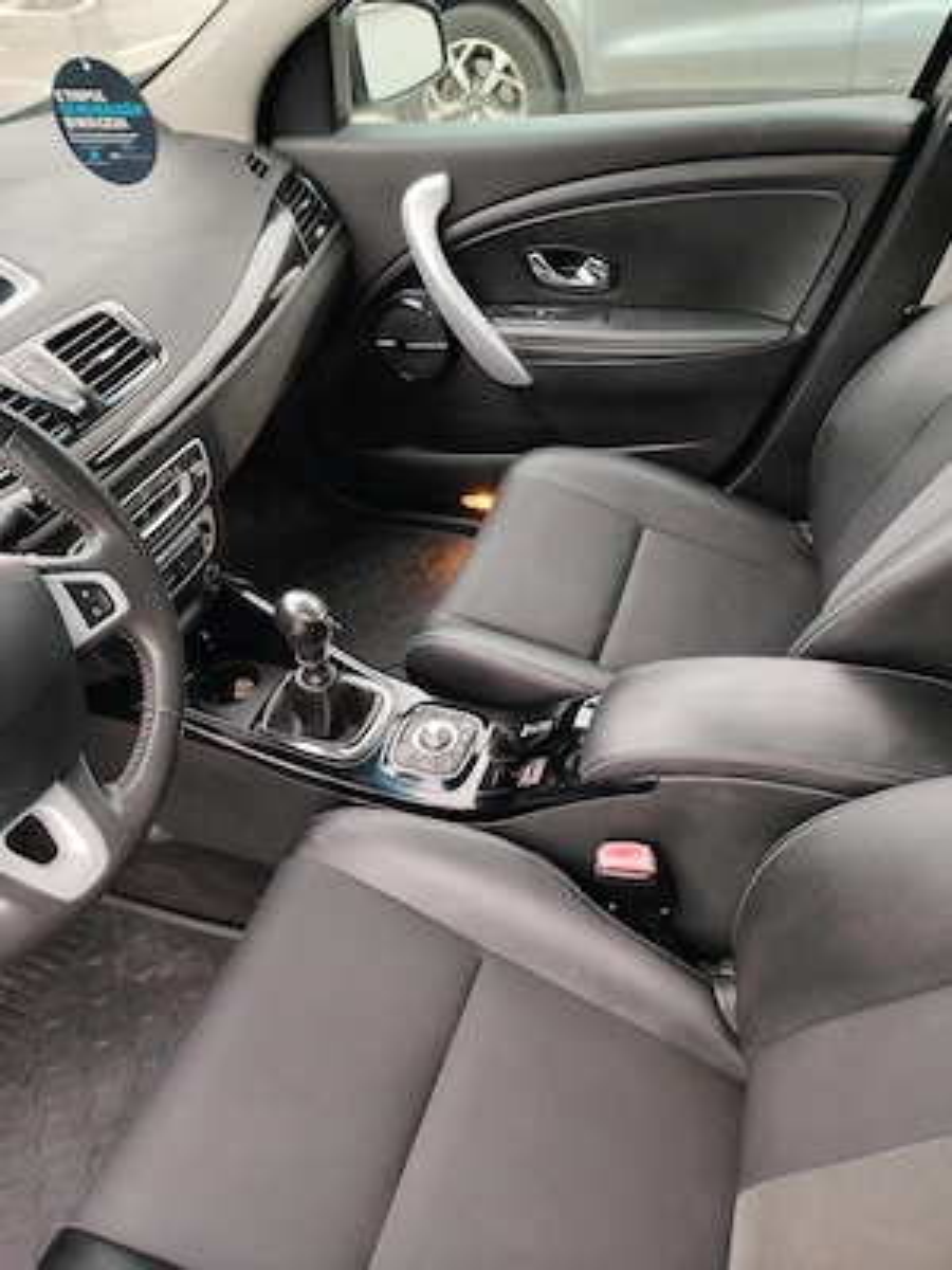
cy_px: 635
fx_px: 880
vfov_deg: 71.6
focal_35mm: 24
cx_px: 476
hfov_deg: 56.8
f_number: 1.75
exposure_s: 1/25
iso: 291
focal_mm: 5.25
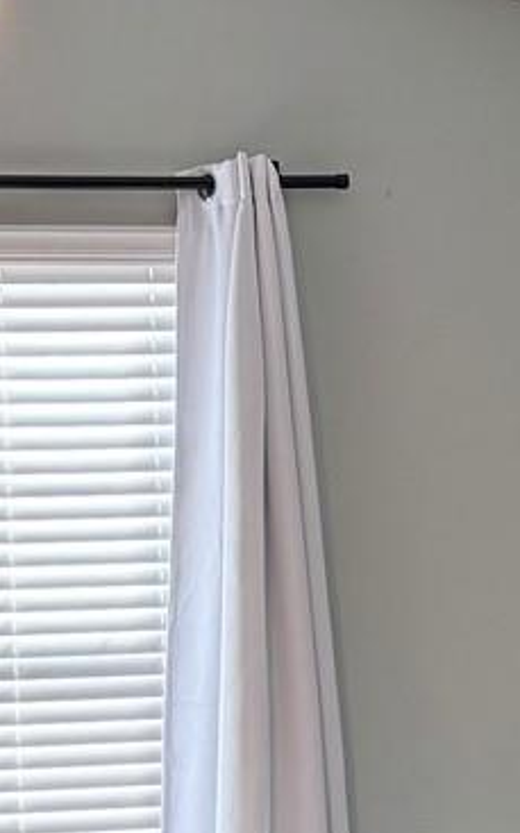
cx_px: 270
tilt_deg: -9.4
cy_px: 885
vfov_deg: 18.2
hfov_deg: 11.8
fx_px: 2520
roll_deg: +1.1
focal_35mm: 111
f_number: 1.78
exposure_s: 1/60
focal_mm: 6.76
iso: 250
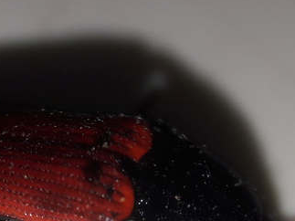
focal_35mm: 74
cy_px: 258
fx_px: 630
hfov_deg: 26.0
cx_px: 76
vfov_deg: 18.9
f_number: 1.9
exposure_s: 1/4762
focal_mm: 3.7
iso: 40
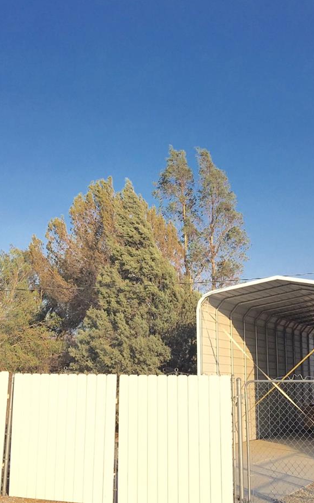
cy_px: 242
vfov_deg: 40.3
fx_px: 685
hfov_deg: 25.8
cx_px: 163
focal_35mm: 50
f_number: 2.2
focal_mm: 4.15
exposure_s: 1/2137
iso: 25
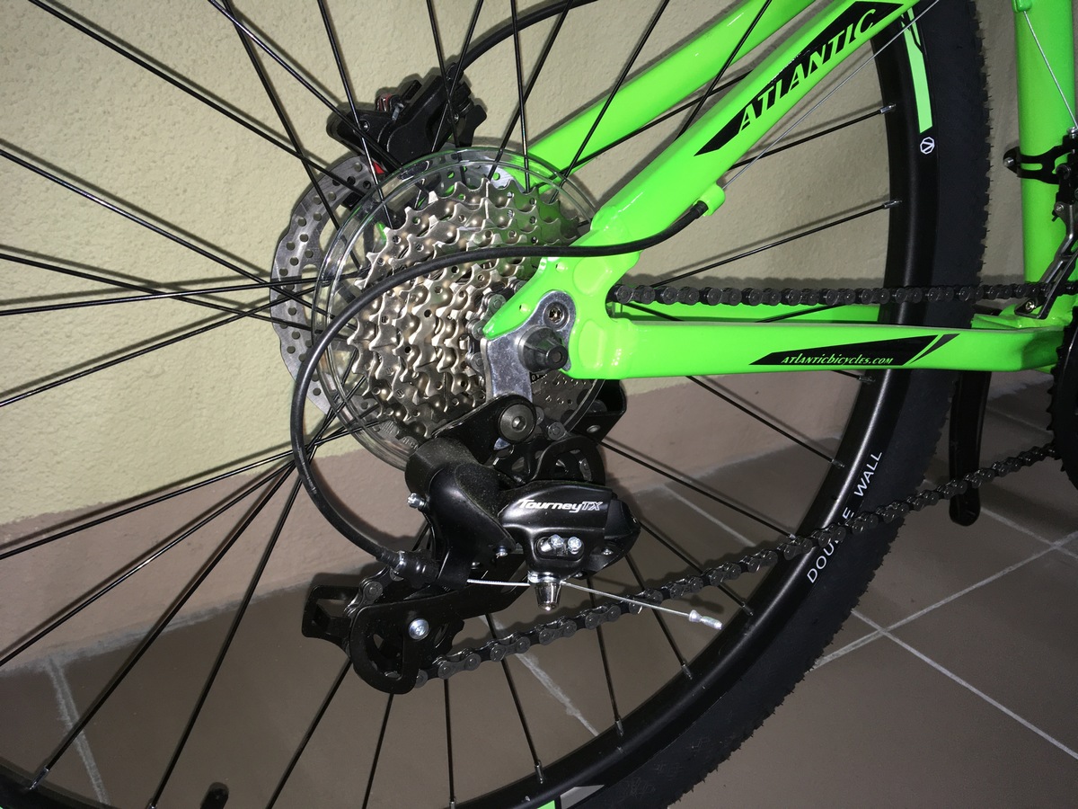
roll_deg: -6.8
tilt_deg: -24.7
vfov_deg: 48.2
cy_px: 404
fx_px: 903
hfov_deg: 61.7
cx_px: 539
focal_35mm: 29
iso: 40
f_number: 2.2
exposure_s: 1/25
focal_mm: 4.15
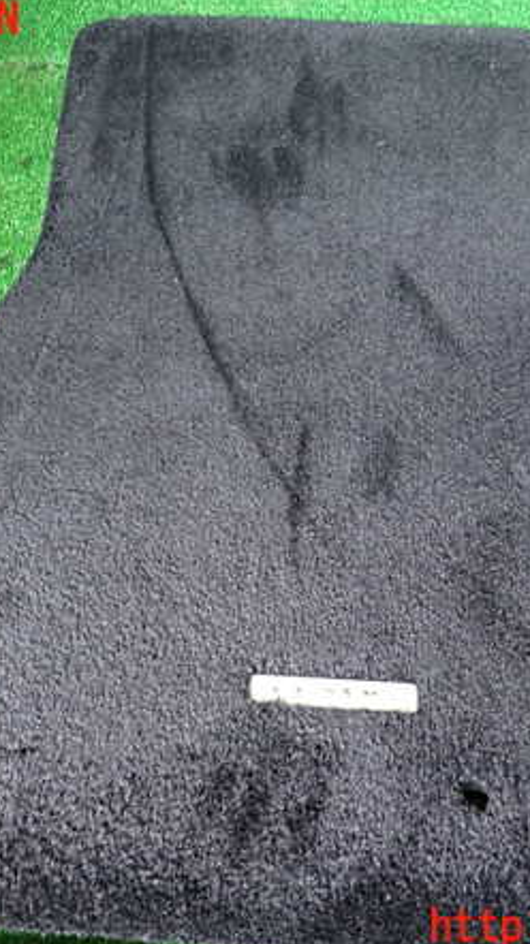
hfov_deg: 31.9
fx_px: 926
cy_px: 474
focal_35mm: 37
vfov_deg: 54.0
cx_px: 271
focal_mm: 4.5
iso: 500
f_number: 2
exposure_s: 1/30
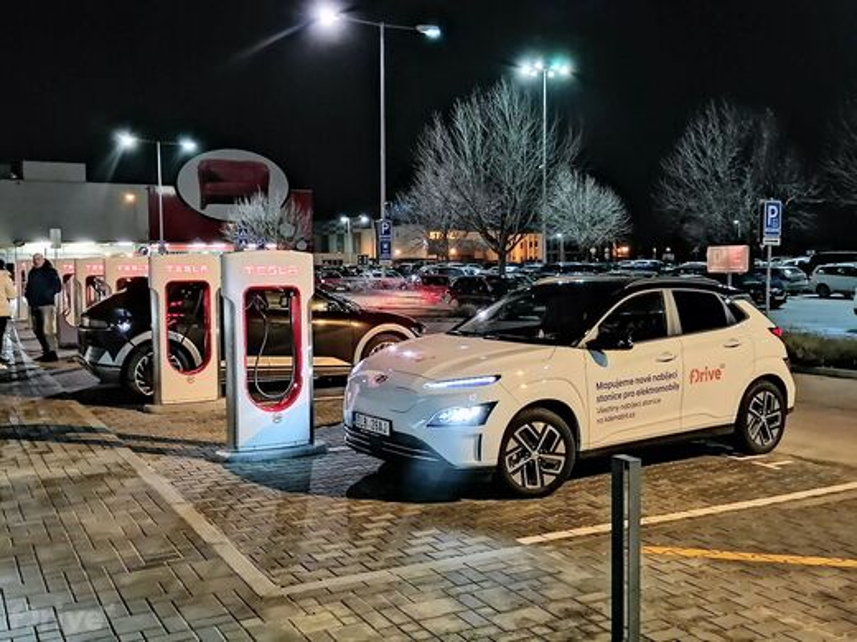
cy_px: 321
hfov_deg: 50.1
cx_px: 428
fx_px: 916
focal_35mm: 37
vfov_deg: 38.7
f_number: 1.8
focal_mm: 5.3
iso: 800
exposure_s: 4
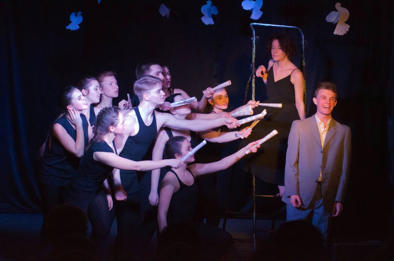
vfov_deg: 11.4
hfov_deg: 17.1
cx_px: 197
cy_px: 130
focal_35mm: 120
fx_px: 1310
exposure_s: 1/500
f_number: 4
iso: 6400
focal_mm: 80
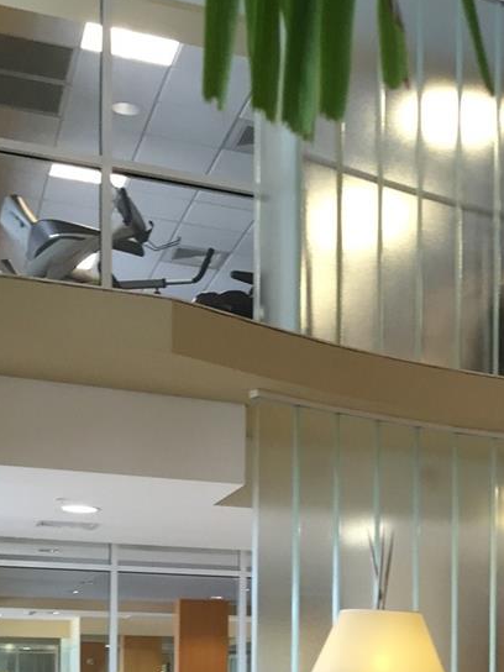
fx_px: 1242
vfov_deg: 28.2
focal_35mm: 64
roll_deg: -1.0
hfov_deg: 22.0
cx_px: 510
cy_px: 694
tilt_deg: -1.0
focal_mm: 4.15
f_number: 2.2
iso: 80
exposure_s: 1/30
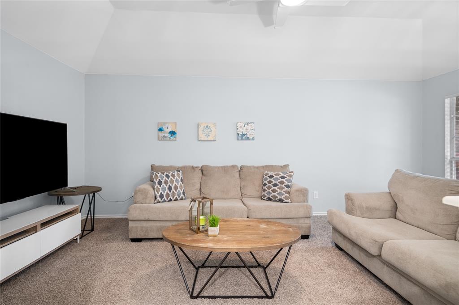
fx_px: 204
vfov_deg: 73.7
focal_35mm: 16
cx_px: 230
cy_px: 152
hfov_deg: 96.8
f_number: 7.1
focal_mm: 16
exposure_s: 3.2
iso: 800
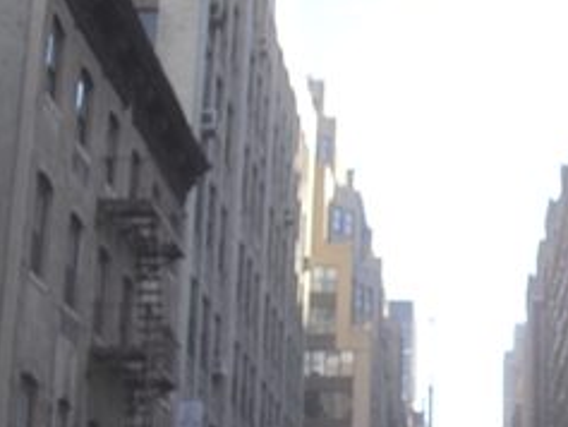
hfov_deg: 24.6
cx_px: 515
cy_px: 408
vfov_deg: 18.7
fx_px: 1264
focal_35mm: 77
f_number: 2.8
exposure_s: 1/250
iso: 50
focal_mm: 7.9
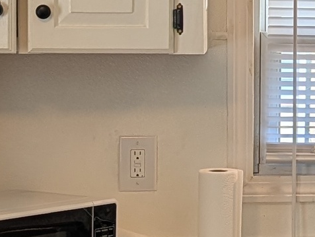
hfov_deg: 12.4
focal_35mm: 154
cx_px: 403
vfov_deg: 9.6
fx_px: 1403
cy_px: 39
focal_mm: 6.9
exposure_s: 1/1383
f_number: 1.68
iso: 20
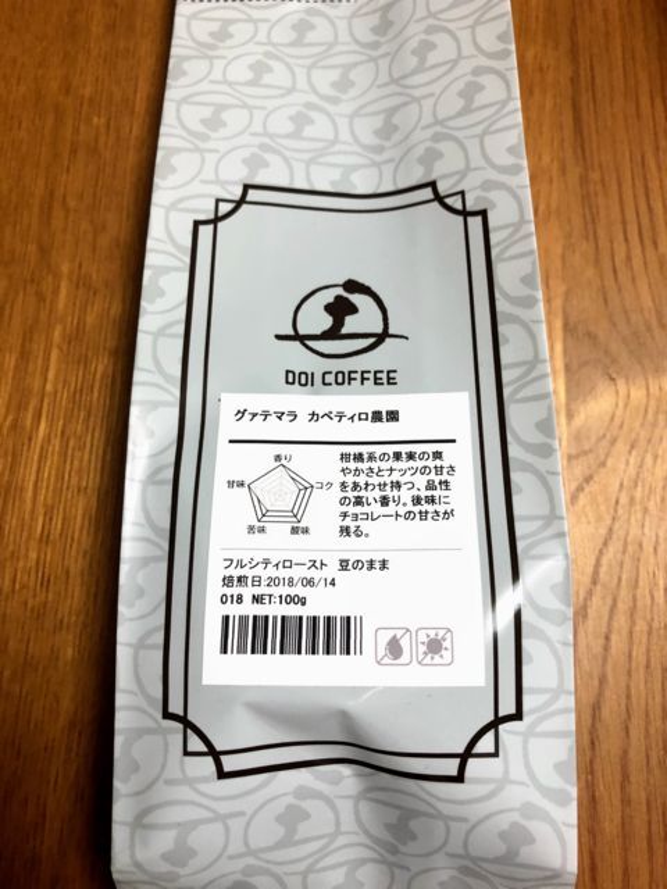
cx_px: 334
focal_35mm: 28
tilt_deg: -78.7
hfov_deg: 49.7
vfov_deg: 63.4
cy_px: 444
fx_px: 719
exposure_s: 1/30
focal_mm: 4
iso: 32
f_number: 1.8
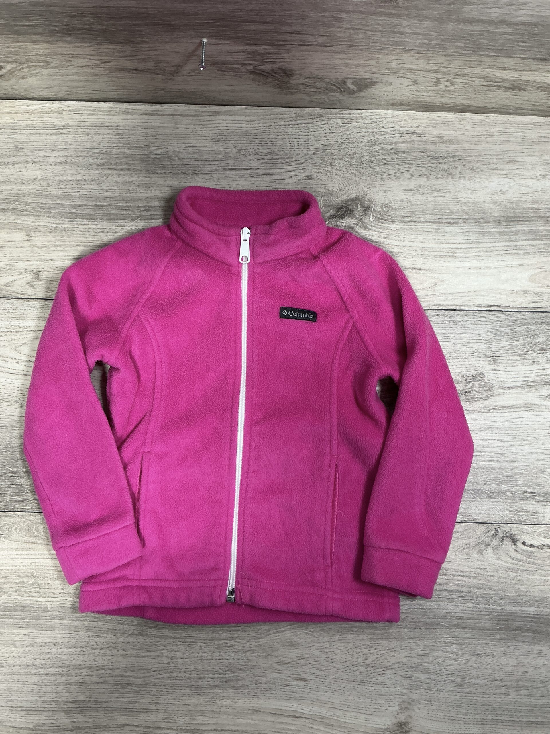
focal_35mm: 29
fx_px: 614
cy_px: 367
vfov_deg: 61.7
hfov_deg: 48.2
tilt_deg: -84.6
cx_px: 275
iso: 64
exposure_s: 1/50
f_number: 1.8
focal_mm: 3
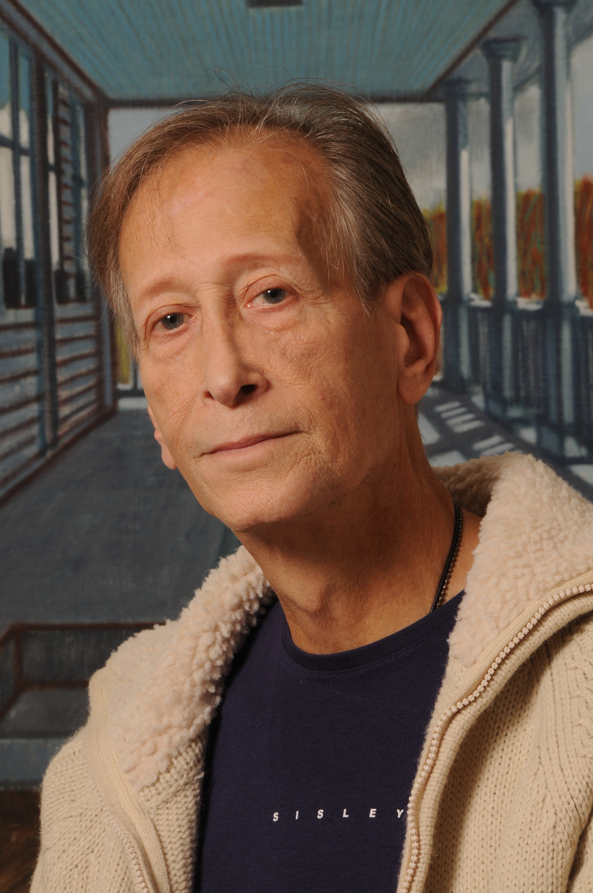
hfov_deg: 4.6
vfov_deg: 6.9
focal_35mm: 300
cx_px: 296
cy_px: 446
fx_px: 7431
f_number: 20
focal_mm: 200
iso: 400
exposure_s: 1/200
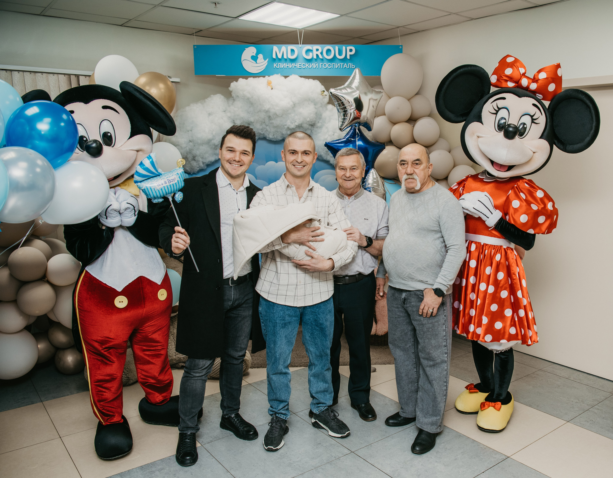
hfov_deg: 59.3
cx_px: 395
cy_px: 263
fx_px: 527
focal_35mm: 29
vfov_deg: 48.7
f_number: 4
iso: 160
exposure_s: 1/160
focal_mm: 24
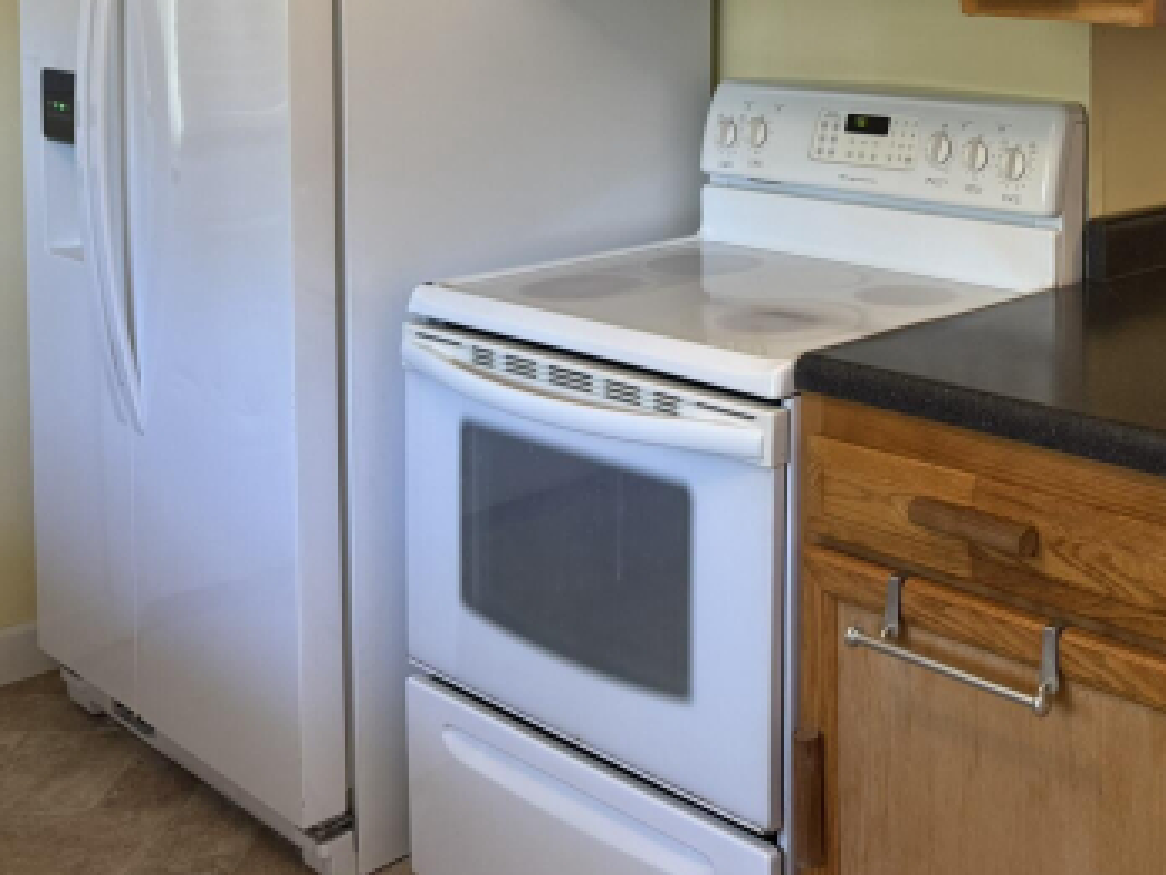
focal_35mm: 46
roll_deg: -0.4
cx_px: 960
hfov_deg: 39.4
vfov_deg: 30.0
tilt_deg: -3.4
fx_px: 1549
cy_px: 67
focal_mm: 6.76
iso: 160
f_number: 1.78
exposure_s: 1/60
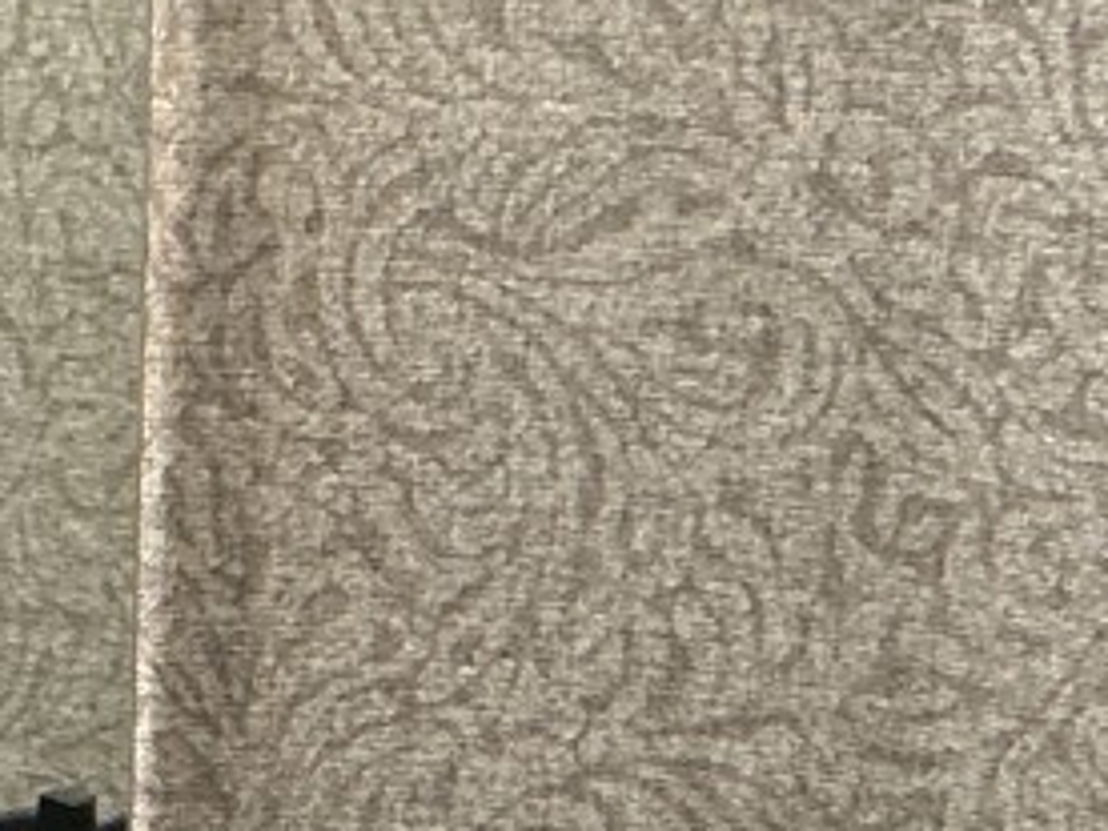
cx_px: 40
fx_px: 5377
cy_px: 442
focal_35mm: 168
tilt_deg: -5.3
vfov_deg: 8.8
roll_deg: -0.4
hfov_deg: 11.7
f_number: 1.8
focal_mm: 3
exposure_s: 1/60
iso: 160
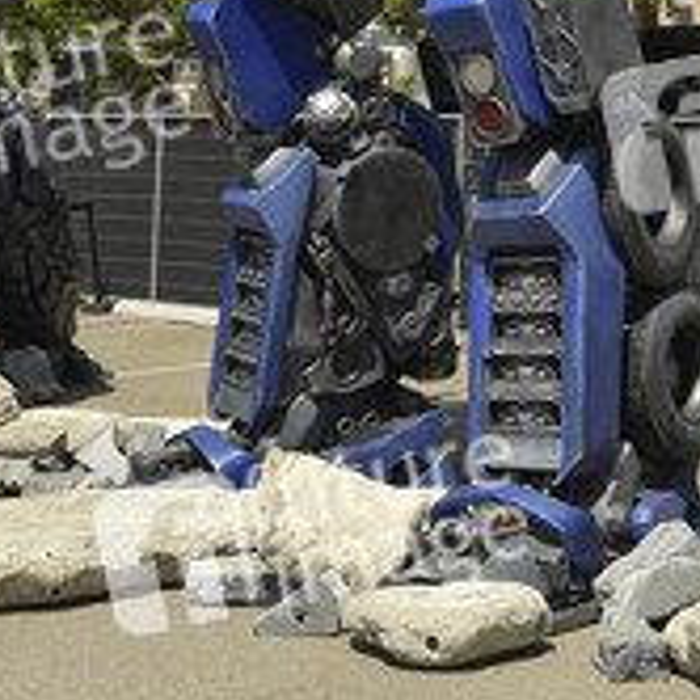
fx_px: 1876
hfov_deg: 21.1
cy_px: -97
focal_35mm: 82
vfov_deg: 20.1
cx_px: 436
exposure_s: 1/250
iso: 160
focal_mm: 40
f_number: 11
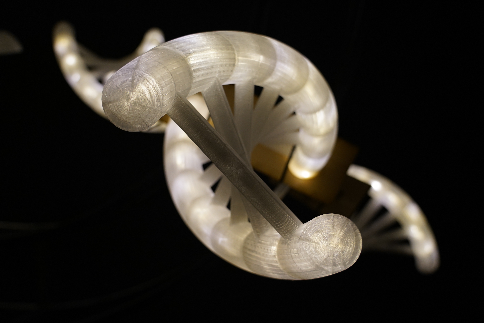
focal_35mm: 30
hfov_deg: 61.9
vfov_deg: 43.6
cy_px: 162
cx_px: 242
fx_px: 403
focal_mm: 30
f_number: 4
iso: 1250
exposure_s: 1/60
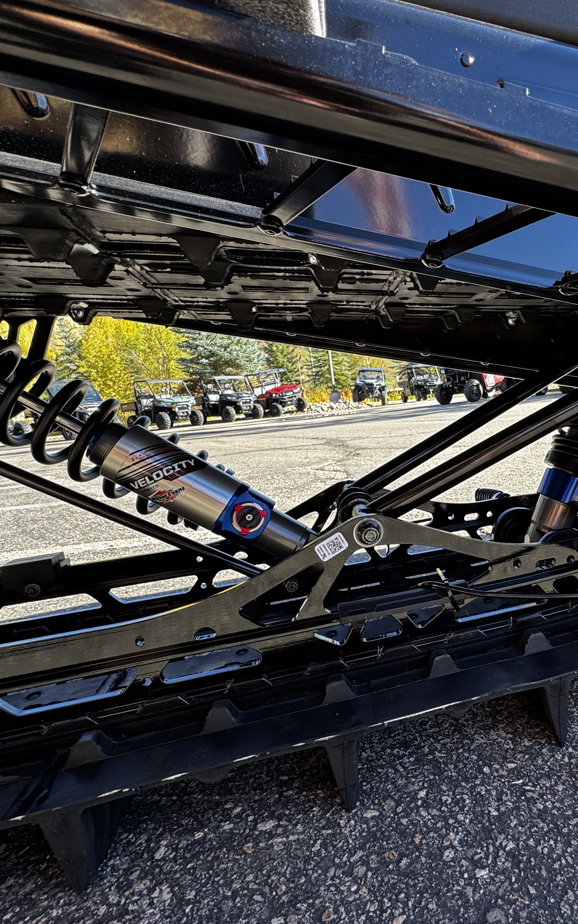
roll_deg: +5.3
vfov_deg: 85.1
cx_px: 451
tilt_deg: -8.8
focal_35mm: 20
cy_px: 460
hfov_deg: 56.0
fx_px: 504
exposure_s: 1/181
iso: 40
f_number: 2.2
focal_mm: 2.22
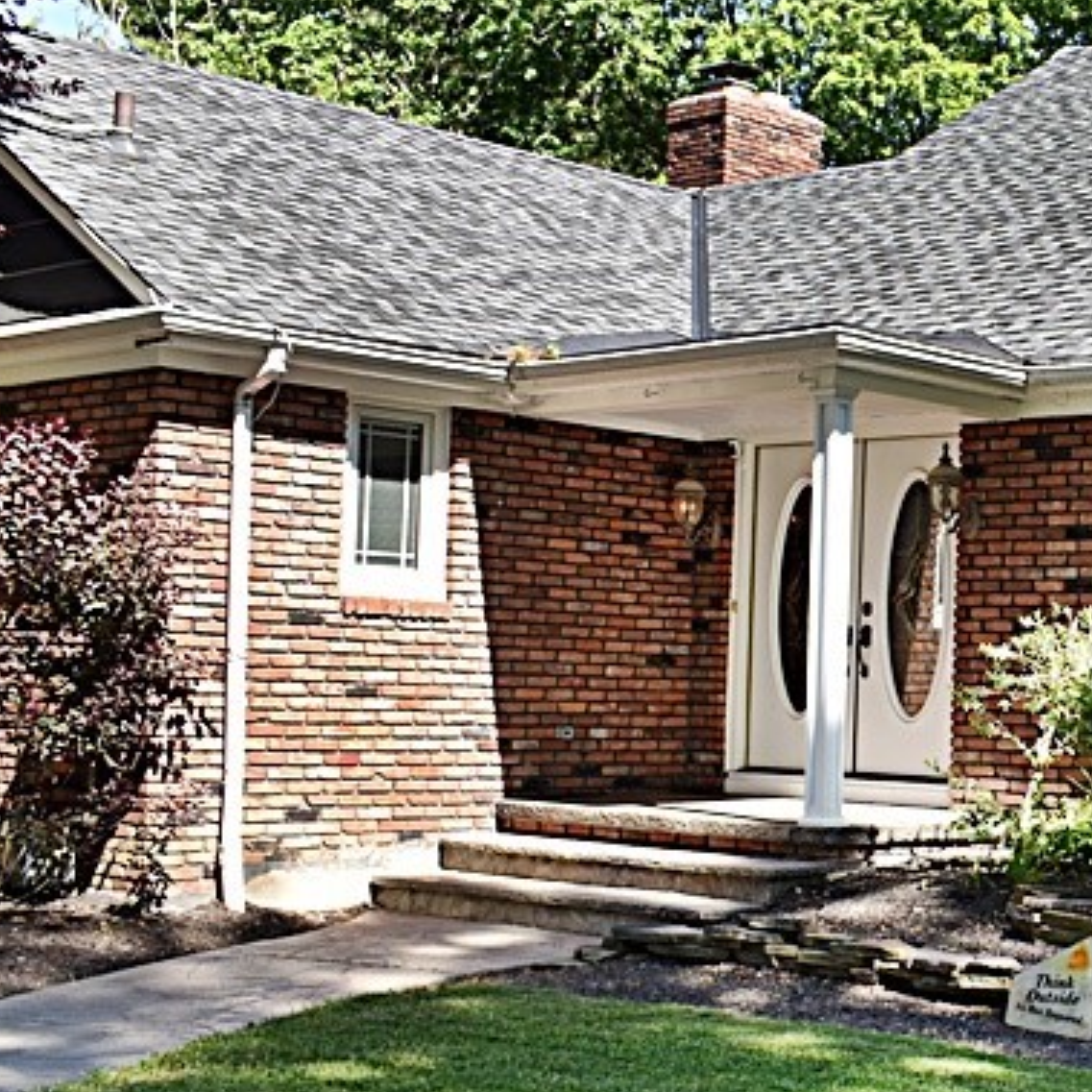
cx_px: 1245
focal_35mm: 62
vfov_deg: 27.6
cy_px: 667
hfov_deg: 25.4
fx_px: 2213
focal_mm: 18
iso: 100
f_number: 6.3
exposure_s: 1/200
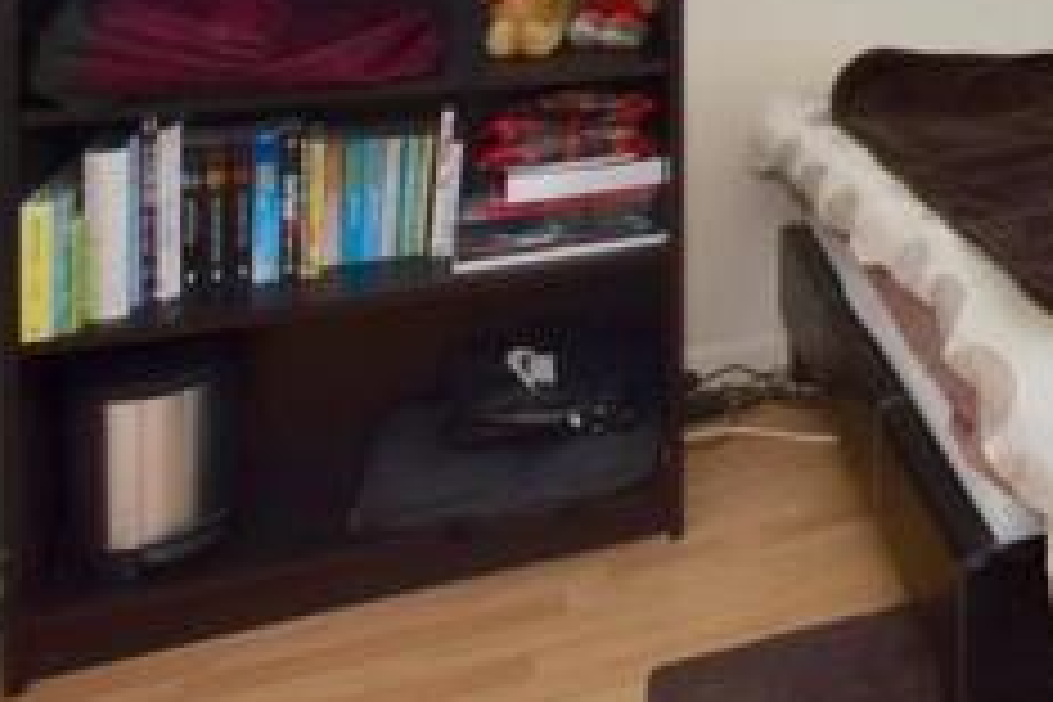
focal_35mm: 42
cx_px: 1228
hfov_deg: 36.9
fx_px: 1228
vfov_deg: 27.0
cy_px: -200
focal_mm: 10
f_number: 11
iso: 400
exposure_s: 1/5
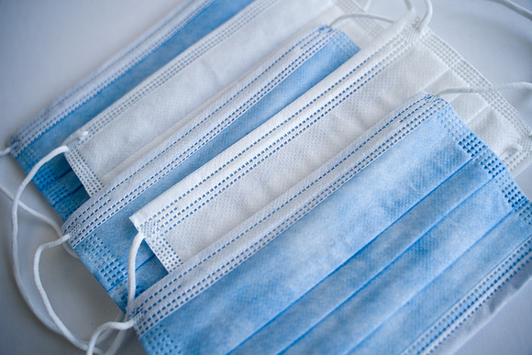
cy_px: 178
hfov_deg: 58.9
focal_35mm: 32
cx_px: 266
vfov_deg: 41.3
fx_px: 471
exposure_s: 1/160
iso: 200
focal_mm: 31.9
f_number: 4
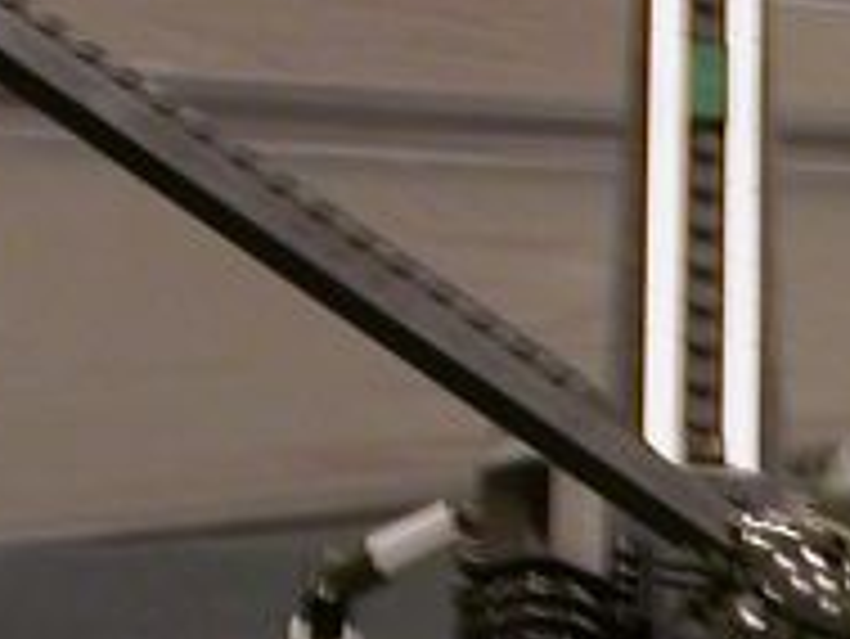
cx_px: 1084
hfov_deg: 7.2
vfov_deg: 5.4
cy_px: 986
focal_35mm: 271
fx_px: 6659
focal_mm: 9.7
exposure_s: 1/5.4
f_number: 3.5
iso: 100
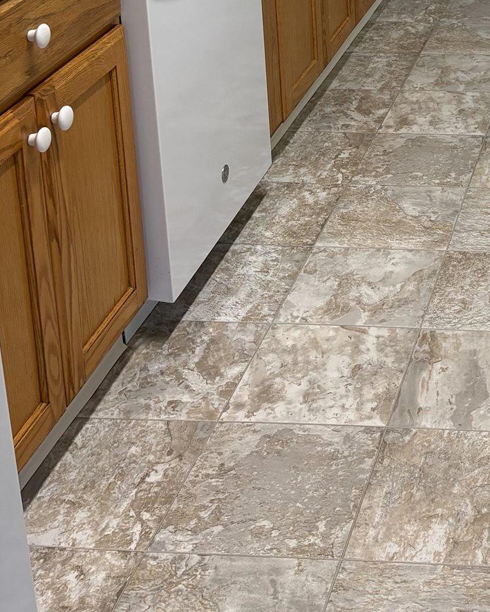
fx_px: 1196
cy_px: -106
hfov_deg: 21.5
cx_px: 592
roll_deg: -0.8
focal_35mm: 66
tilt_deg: -13.0
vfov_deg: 25.9
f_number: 1.6
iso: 100
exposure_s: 1/120
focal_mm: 5.96
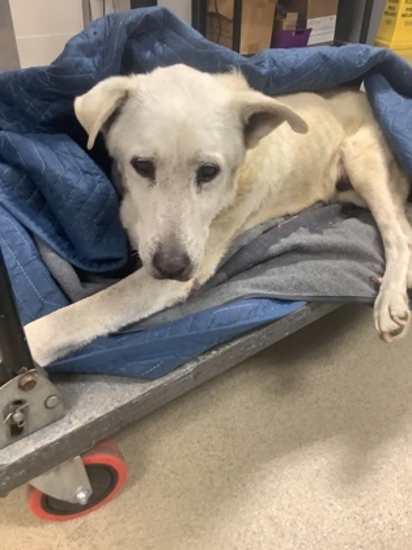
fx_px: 492
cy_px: 275
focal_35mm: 31
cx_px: 206
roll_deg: -1.5
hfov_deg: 45.4
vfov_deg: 58.4
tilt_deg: -34.0
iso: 250
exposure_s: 1/60
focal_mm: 3.3
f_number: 2.4
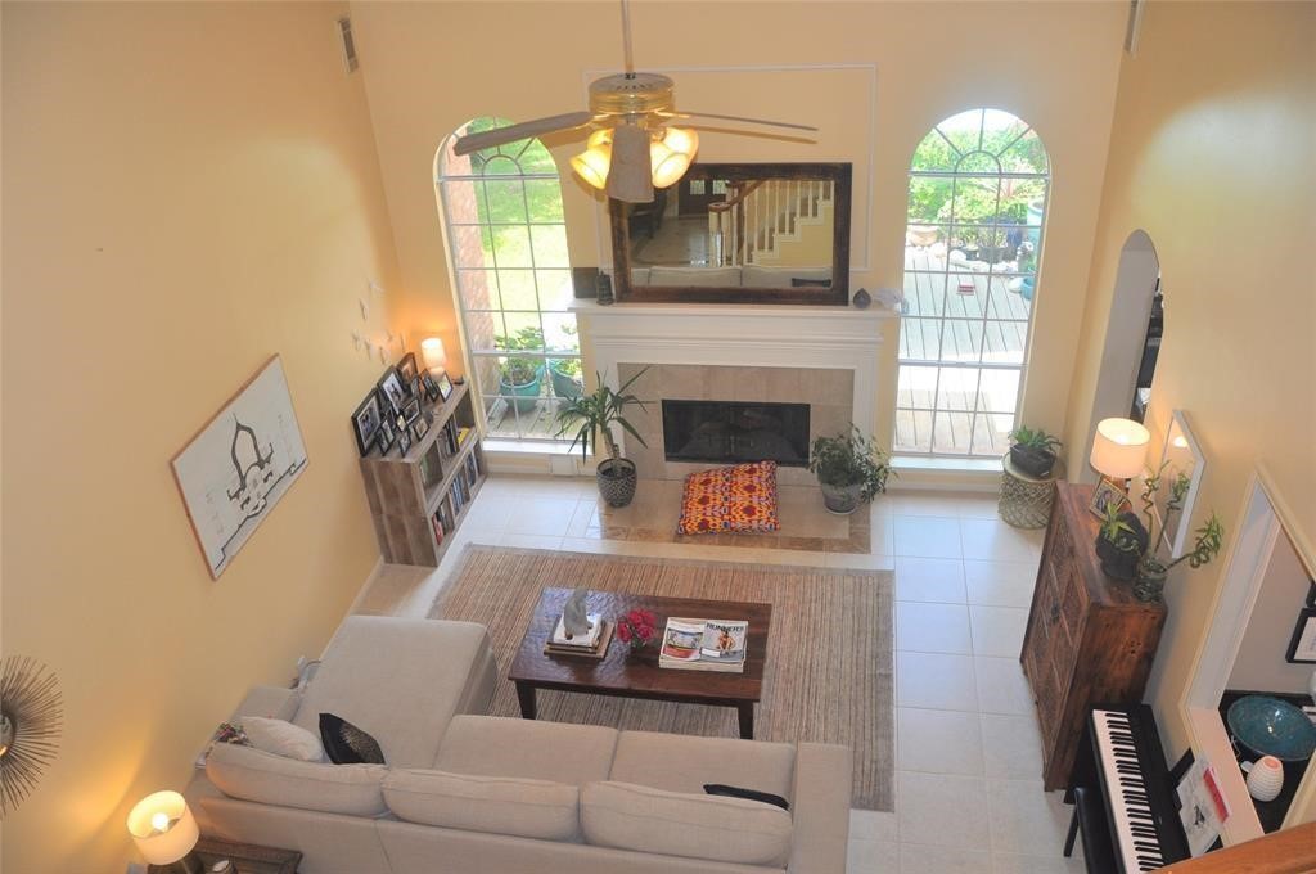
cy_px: 437
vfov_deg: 47.8
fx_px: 986
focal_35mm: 27
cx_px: 658
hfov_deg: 67.4
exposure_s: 1/200
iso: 320
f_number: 3.5
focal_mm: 18
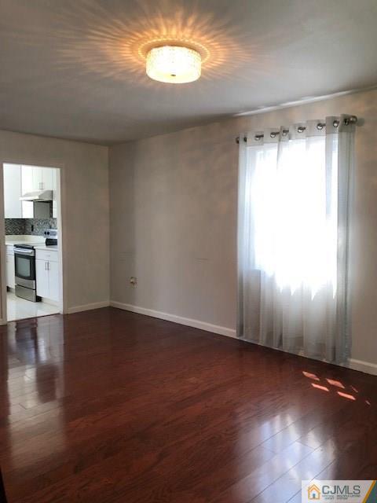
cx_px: 188
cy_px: 252
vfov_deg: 63.4
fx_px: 407
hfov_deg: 49.7
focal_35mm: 28
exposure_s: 1/40
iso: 25
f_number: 1.8
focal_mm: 3.99
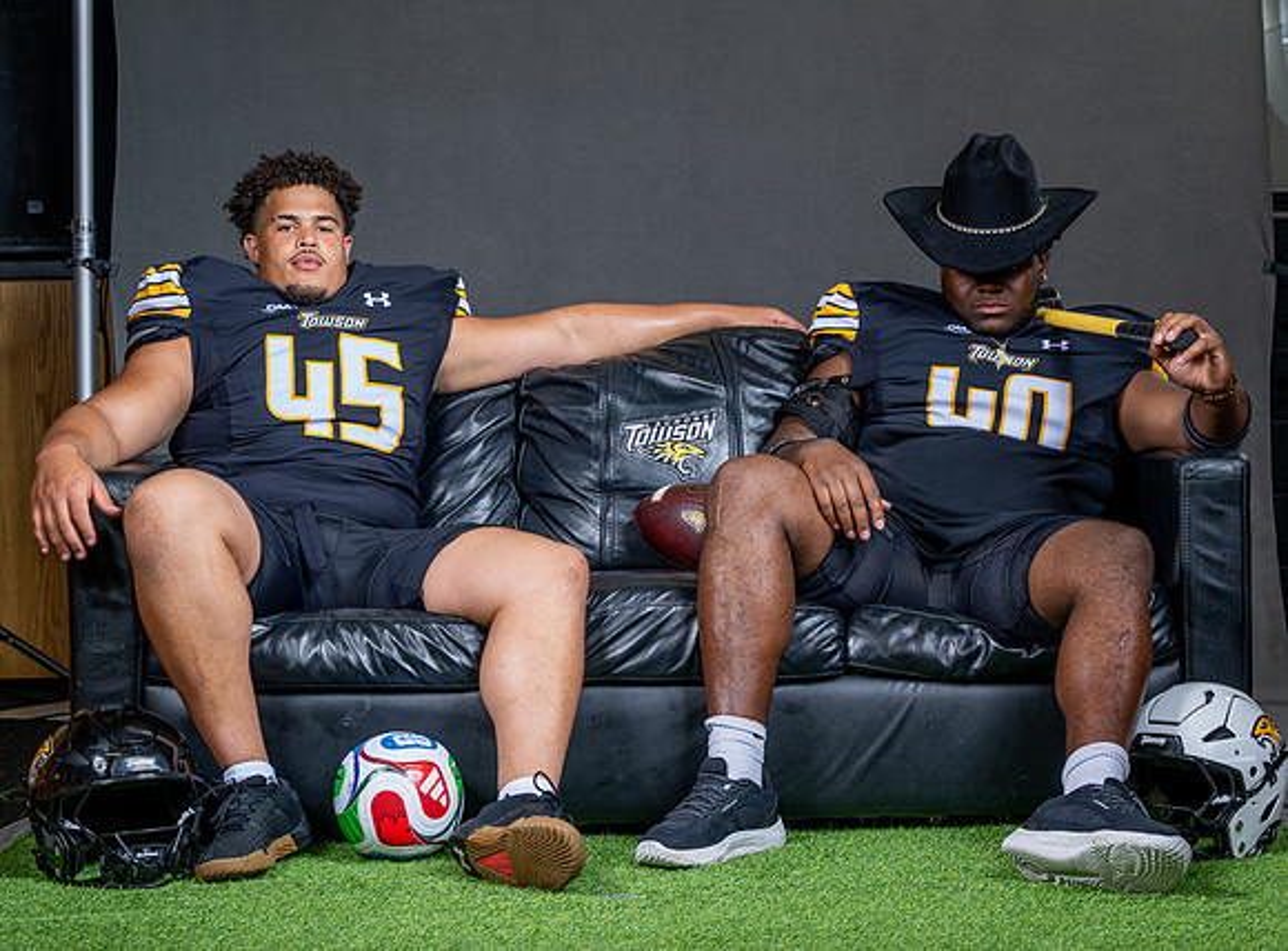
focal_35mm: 77
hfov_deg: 25.4
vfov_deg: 19.0
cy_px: 481
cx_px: 849
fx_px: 2841
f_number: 5.6
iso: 100
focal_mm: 57
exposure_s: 1/100
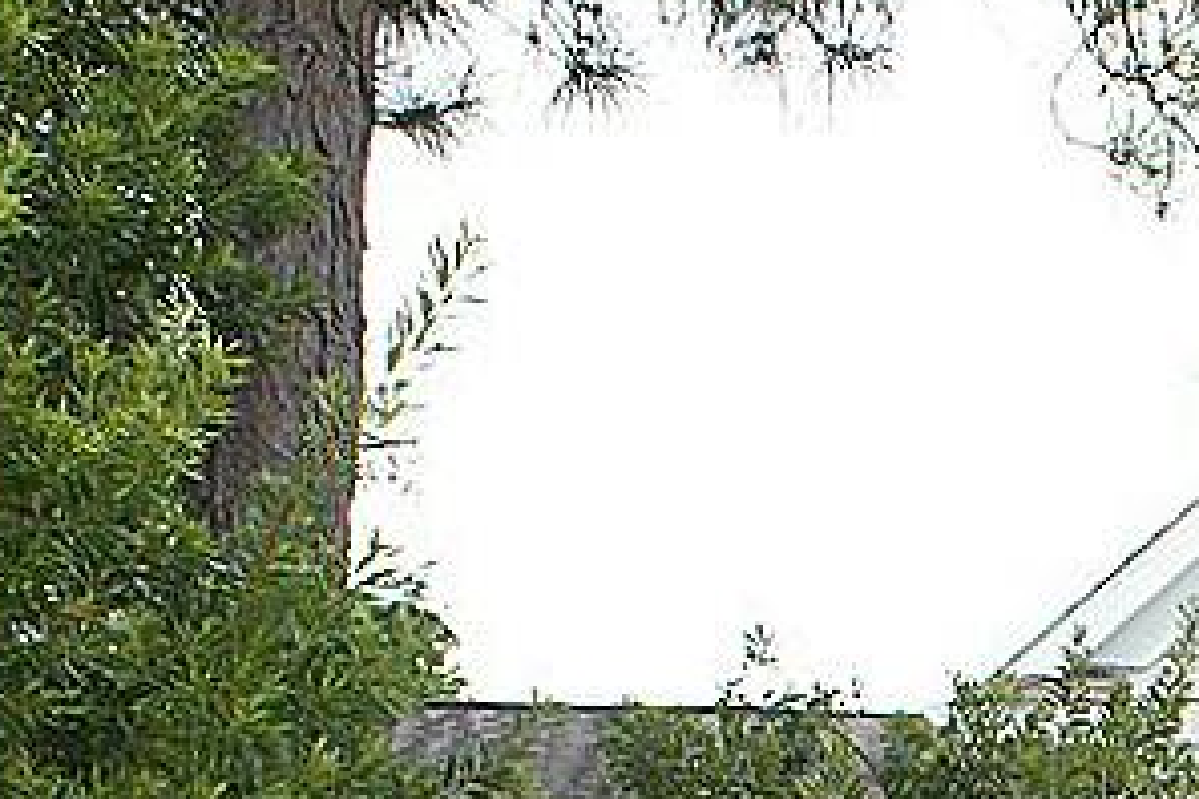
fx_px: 4130
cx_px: 1619
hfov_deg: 15.6
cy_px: 1318
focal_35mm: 124
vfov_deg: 10.5
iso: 100
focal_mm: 24
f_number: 5.6
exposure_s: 1/160
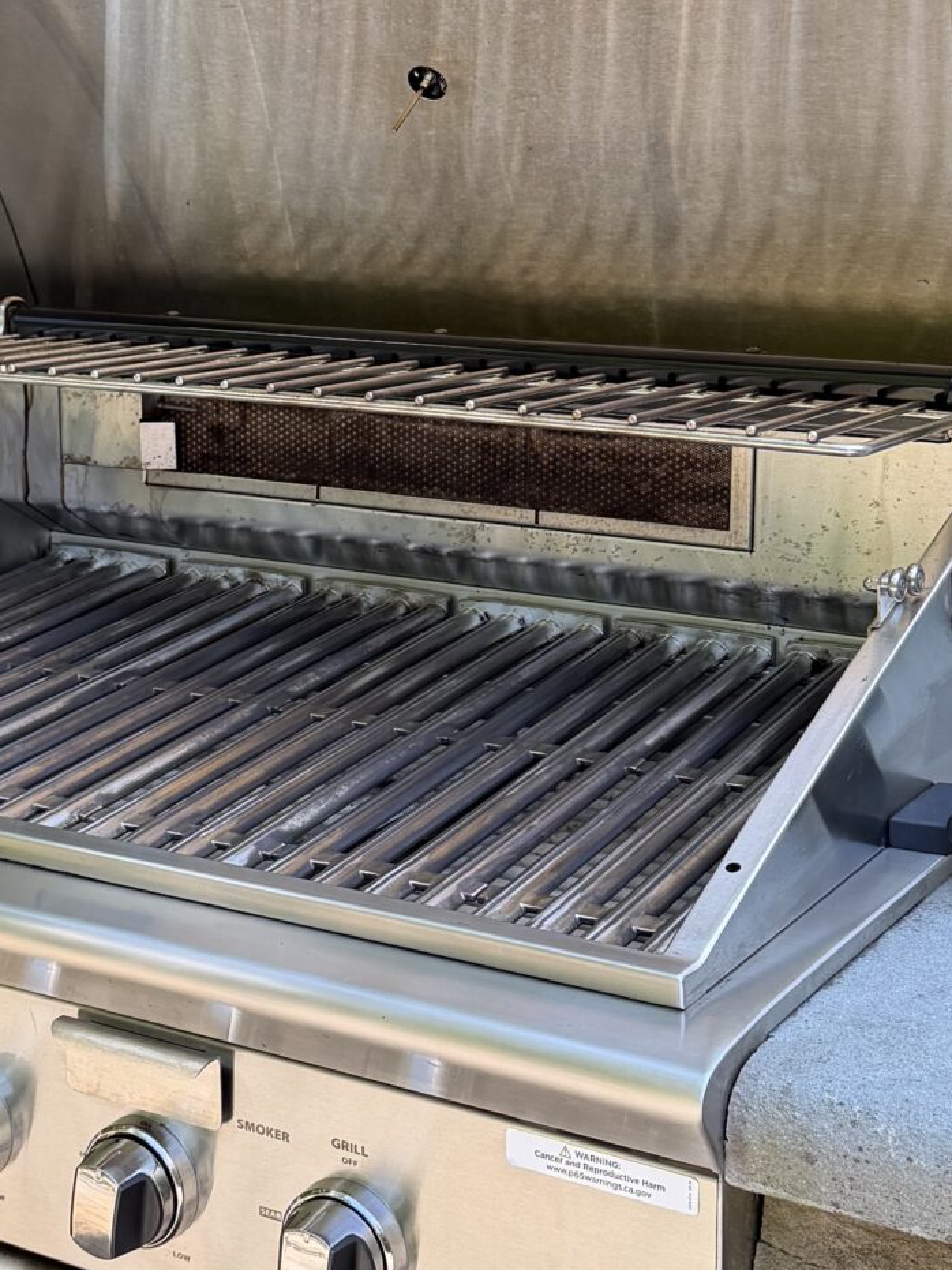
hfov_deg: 22.1
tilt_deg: -10.0
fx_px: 2421
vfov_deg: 29.3
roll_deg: -1.4
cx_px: 251
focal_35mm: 66
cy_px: 499
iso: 100
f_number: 1.78
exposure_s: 1/567
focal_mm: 6.76
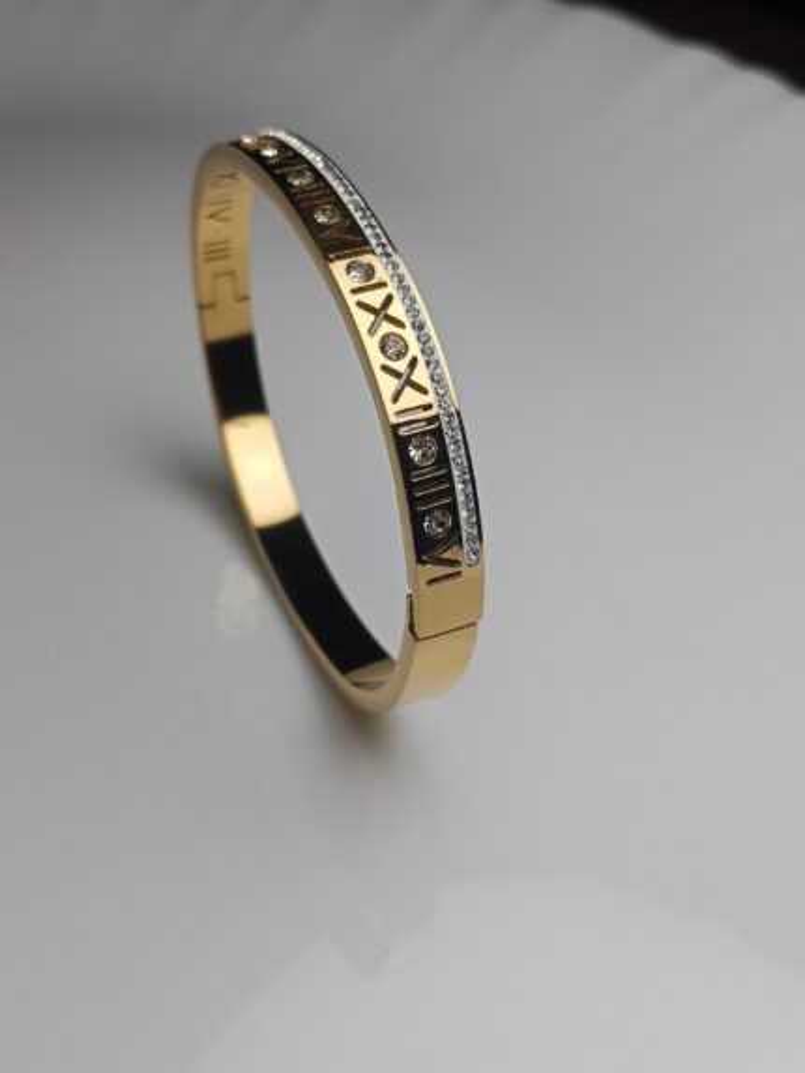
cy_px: 536
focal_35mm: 39
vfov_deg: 47.9
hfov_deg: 36.8
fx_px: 1209
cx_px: 402
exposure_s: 1/504
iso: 50
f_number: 1.8
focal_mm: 3.98
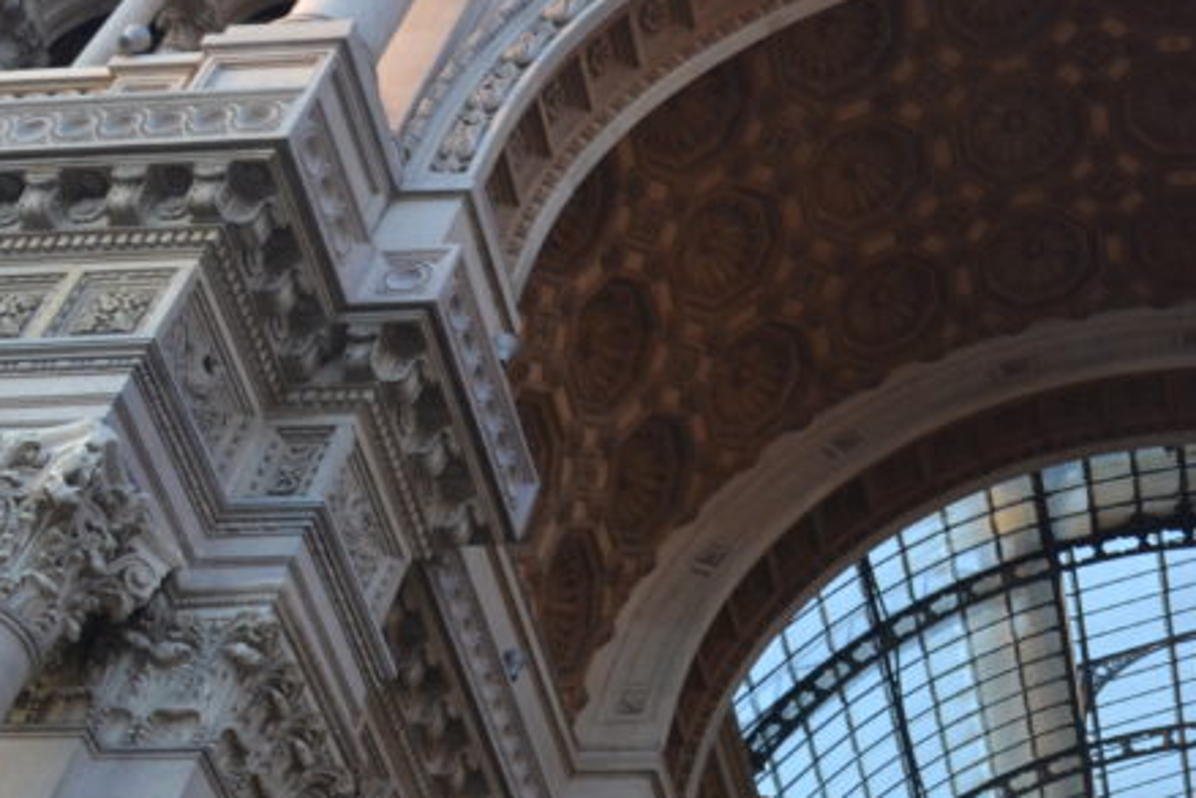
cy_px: 266
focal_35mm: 63
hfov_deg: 29.7
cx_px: 1196
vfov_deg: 21.5
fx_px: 2094
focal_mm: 18
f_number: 5
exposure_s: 1/100
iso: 400
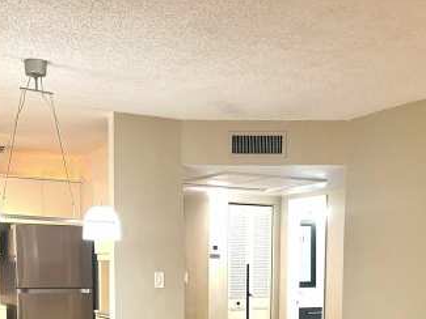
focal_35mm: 59
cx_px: 239
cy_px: 326
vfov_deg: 23.7
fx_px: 726
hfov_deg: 32.7
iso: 250
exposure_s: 1/60
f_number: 1.78
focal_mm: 6.76
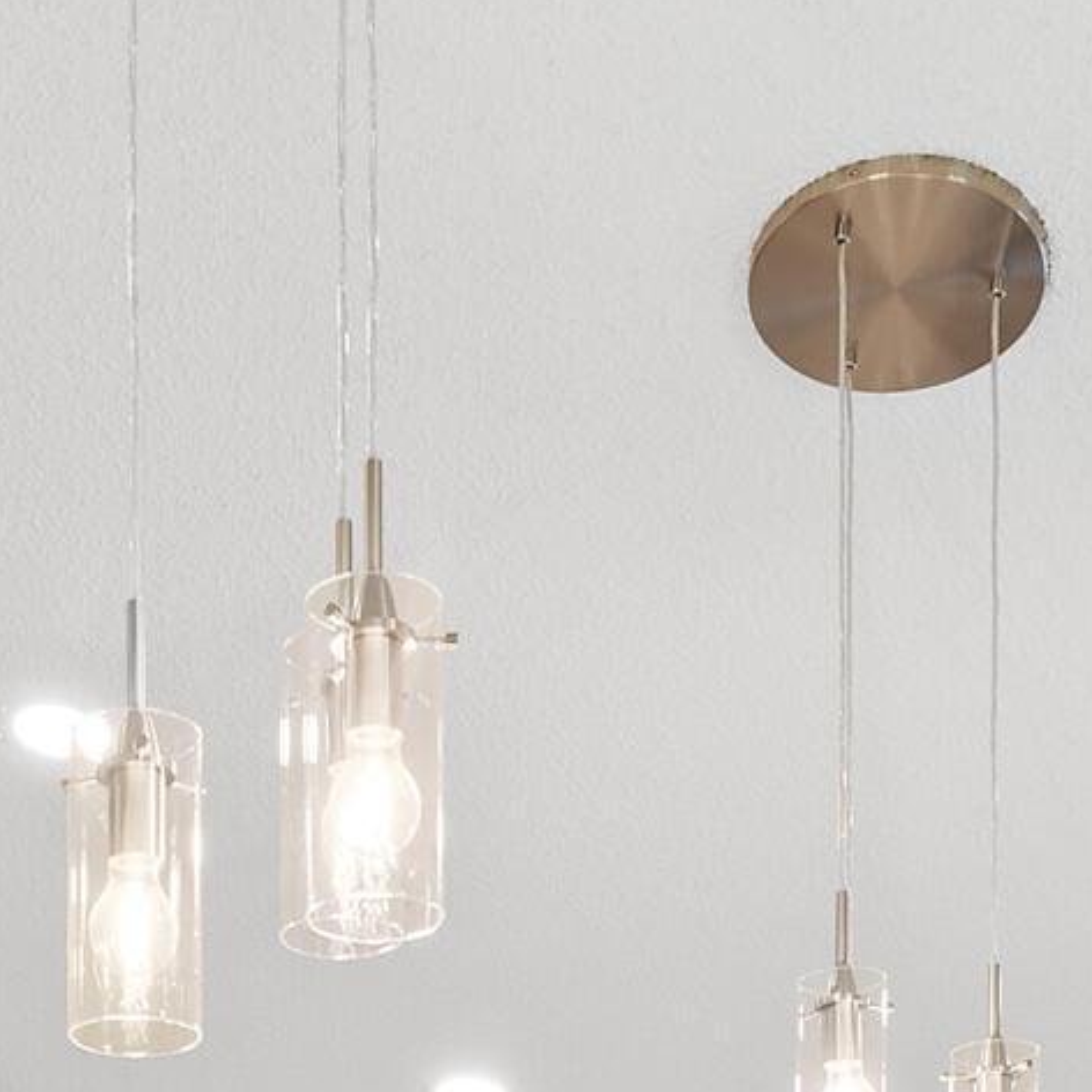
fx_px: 2570
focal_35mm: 72
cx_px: 310
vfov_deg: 19.6
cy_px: 1800
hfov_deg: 23.8
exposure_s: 1/10
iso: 400
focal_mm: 16
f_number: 8
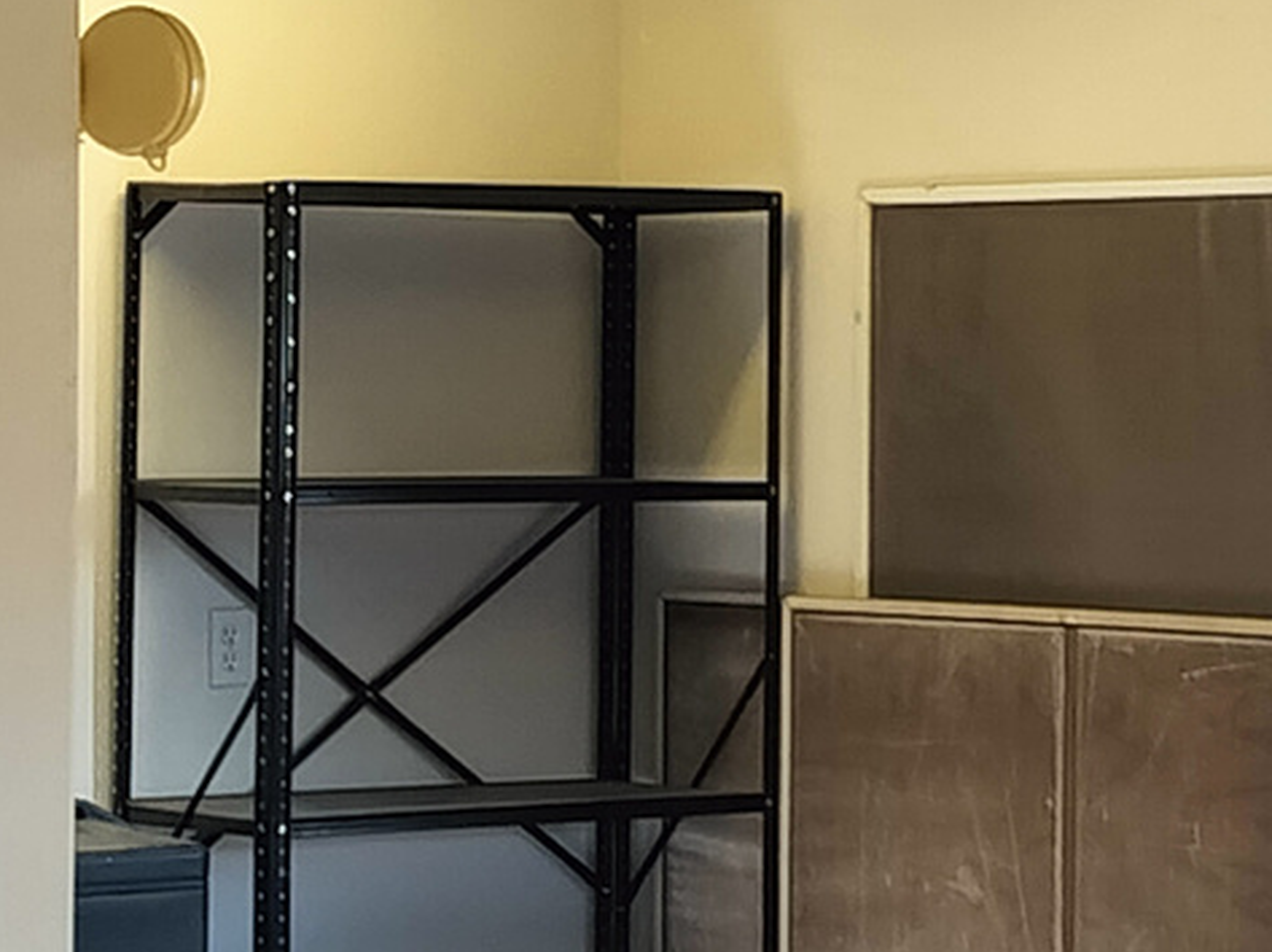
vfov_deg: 14.0
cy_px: 48
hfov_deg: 18.9
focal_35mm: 104
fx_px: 3819
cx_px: 503
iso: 160
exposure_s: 1/60
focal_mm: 5.24
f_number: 1.7
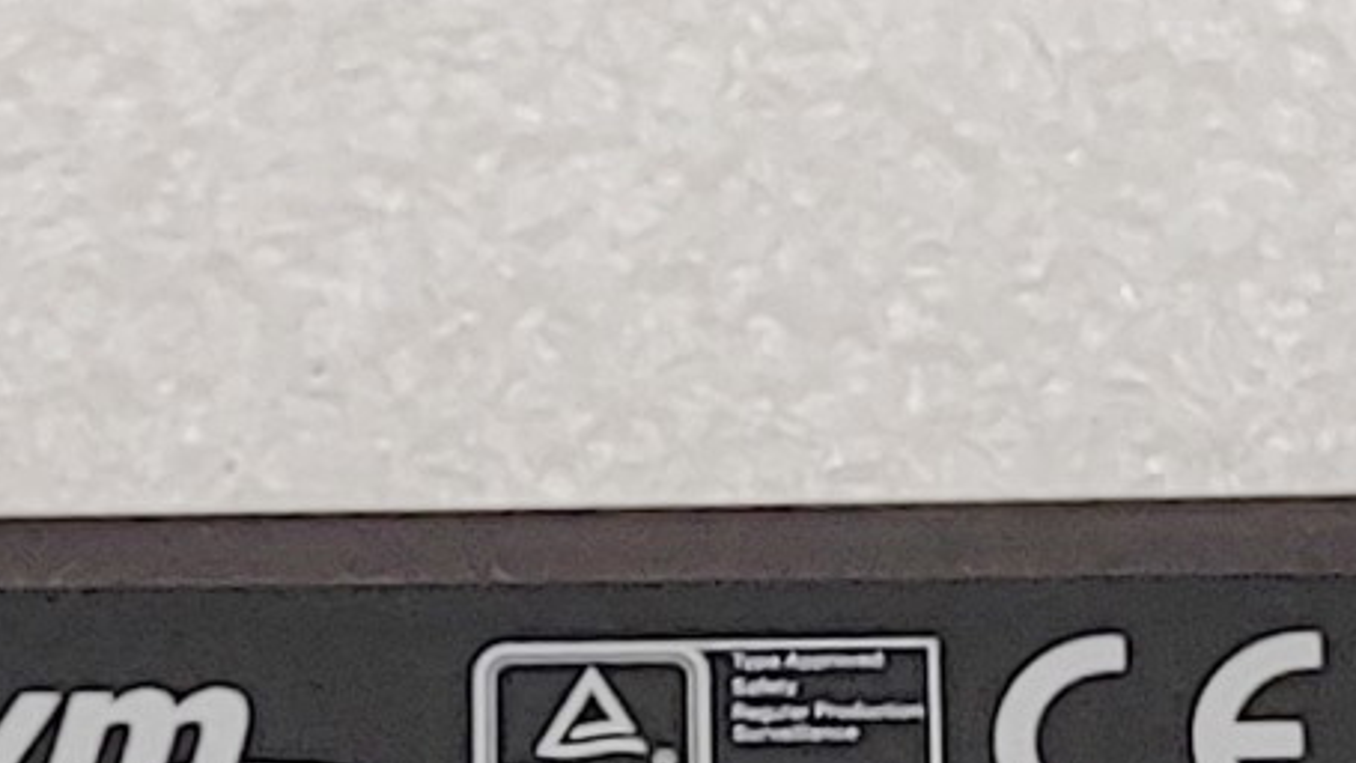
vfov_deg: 5.7
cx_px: 477
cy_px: 867
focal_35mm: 214
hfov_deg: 10.1
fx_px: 7695
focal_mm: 4.36
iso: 50
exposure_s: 1/160
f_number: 1.8
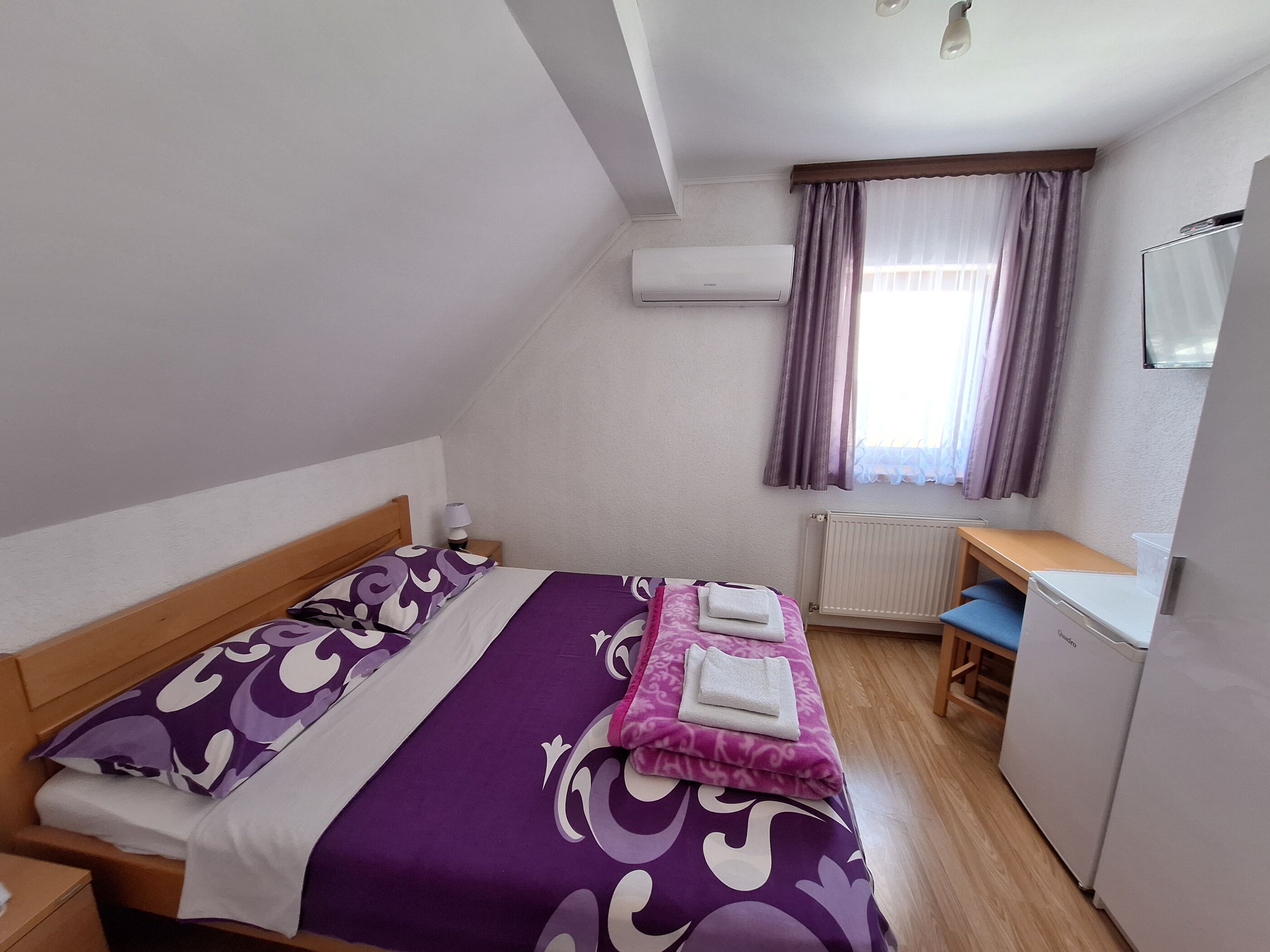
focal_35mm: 13
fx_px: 477
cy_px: 476
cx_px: 635
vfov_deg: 89.9
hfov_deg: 106.2
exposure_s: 1/40
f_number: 2.2
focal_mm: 1.74
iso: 50
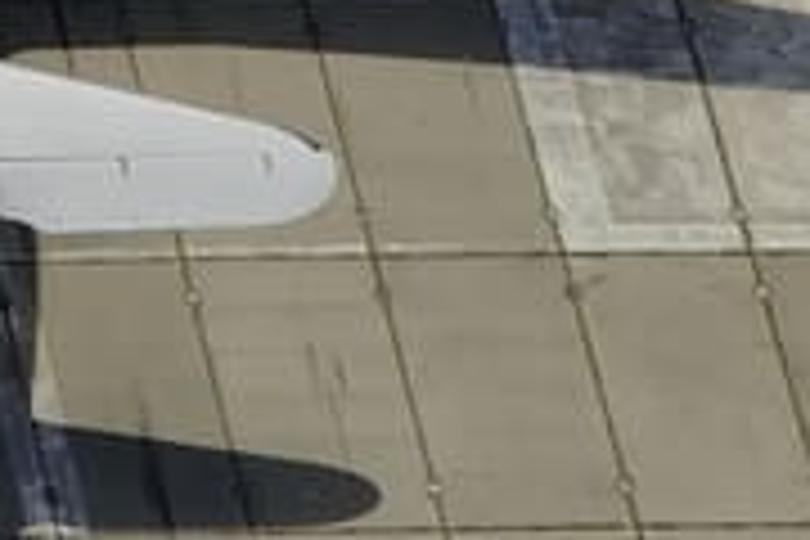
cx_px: -148
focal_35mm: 712
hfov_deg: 2.9
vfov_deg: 1.9
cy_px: -176
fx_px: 16019
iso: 500
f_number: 10
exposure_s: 1/800
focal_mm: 200
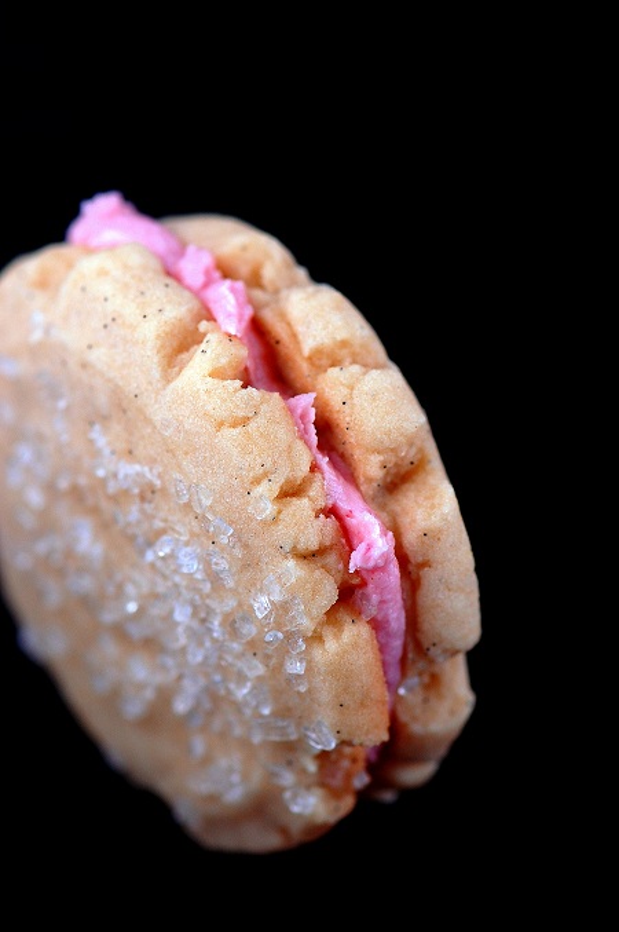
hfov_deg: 8.7
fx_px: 4070
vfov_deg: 13.1
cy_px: 466
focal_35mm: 158
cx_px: 310
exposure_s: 1/400
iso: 200
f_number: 5
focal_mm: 105
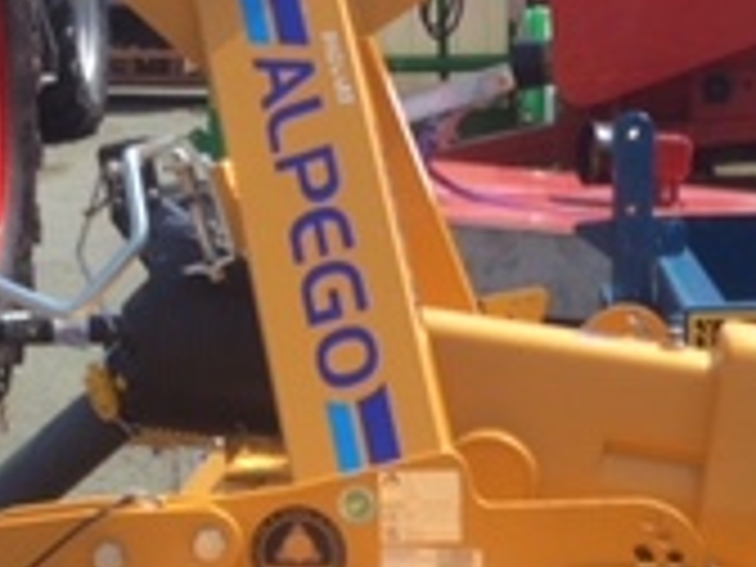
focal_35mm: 118
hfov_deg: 16.7
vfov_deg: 12.4
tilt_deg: -17.1
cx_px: 472
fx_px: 2577
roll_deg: -1.7
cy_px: 608
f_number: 2.4
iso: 25
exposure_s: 1/543
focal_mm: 3.3
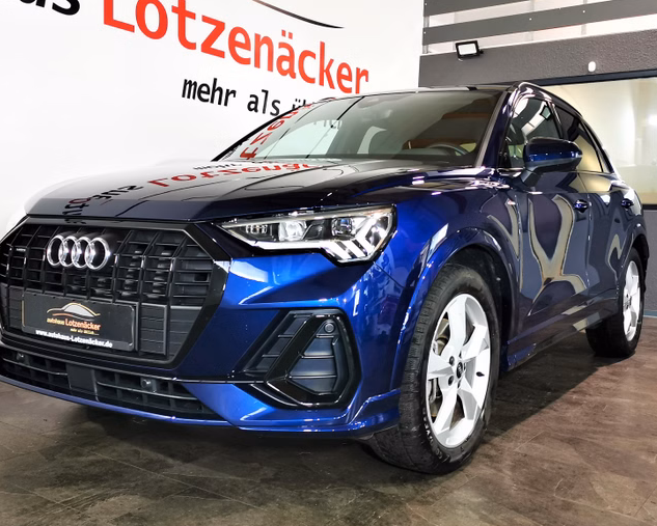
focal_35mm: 37
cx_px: 330
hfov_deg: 49.1
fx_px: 720
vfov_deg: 40.2
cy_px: 259
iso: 250
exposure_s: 1/50
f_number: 1.8
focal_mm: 5.58
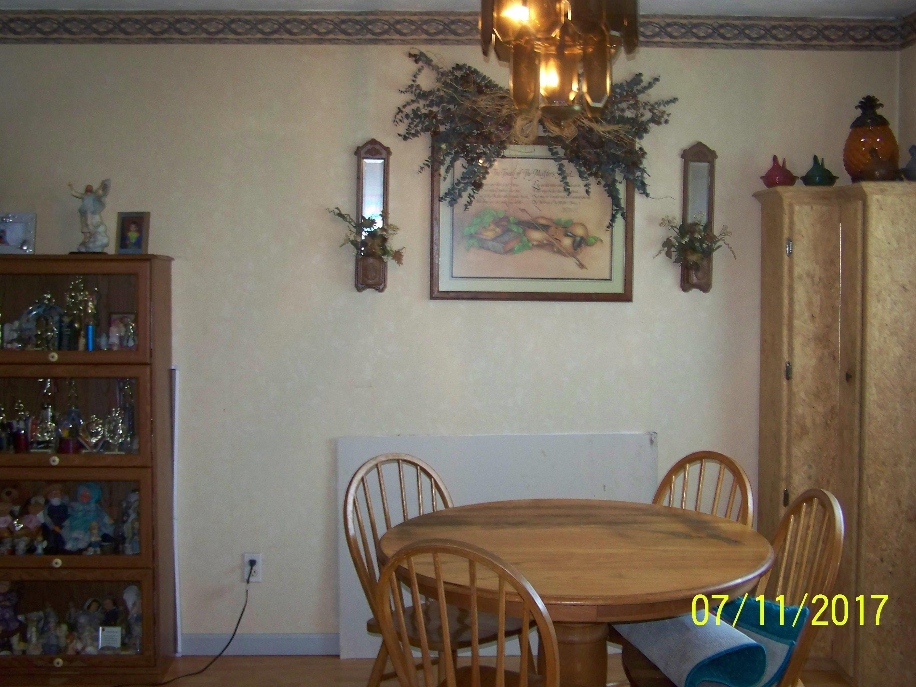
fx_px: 1085
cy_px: 335
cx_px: 448
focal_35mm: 41
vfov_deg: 35.1
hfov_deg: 45.8
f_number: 2.8
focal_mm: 6.3
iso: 200
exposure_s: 1/30
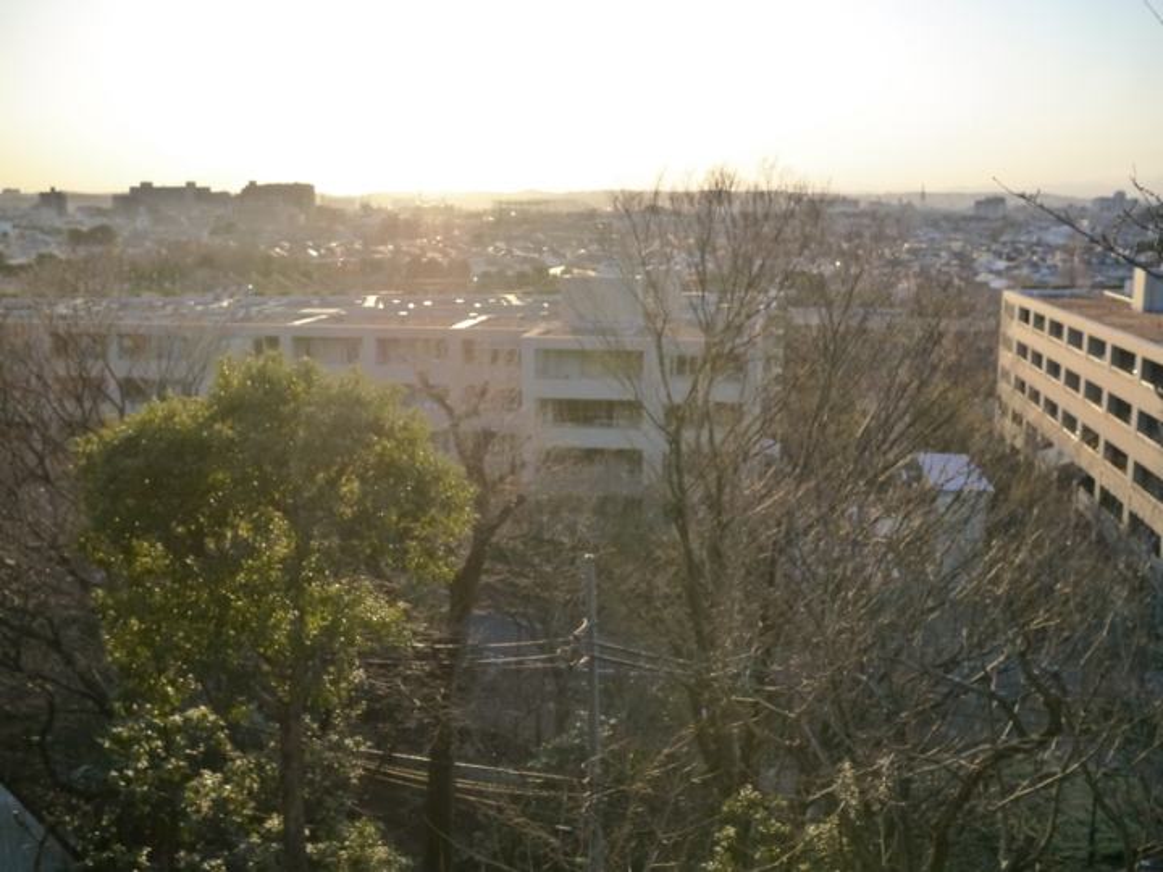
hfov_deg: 46.8
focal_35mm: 40
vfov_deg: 36.0
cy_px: 436
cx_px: 582
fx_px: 1344
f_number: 2.8
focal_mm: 20
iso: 640
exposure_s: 1/1600
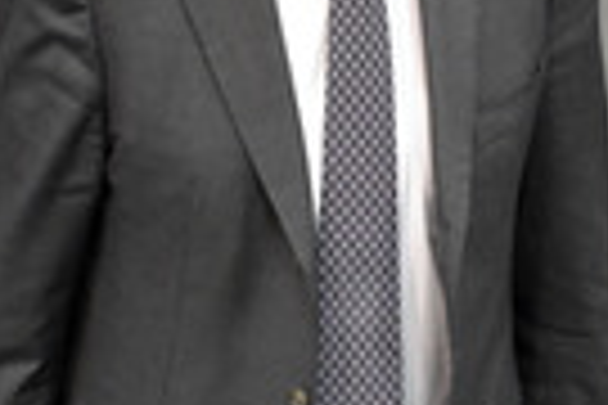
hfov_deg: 2.4
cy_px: 171
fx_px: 14692
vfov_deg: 1.6
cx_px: 272
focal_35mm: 870
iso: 12800
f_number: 5.6
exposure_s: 1/400
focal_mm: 260
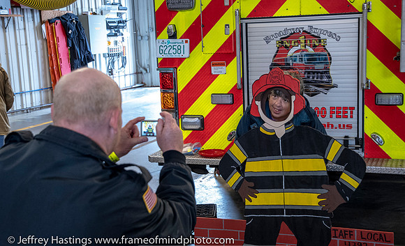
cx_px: 216
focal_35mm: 54
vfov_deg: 23.4
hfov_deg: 37.6
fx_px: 595
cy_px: 123
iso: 2000
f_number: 4
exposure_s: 1/80
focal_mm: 32
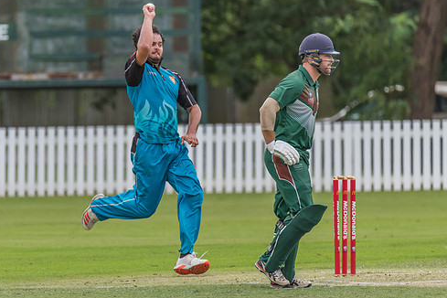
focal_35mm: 845
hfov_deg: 2.4
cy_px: 134
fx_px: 10491
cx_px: 151
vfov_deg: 1.6
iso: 1000
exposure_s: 1/1600
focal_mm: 600
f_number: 6.3
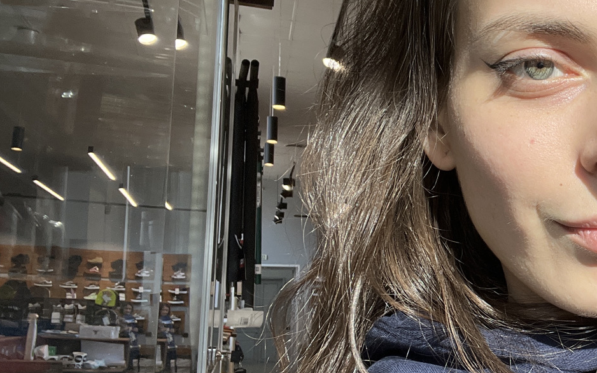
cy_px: 240
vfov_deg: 24.8
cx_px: 630
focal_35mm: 52
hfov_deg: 34.4
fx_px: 846
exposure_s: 1/121
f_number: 2.2
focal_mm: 2.71
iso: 25
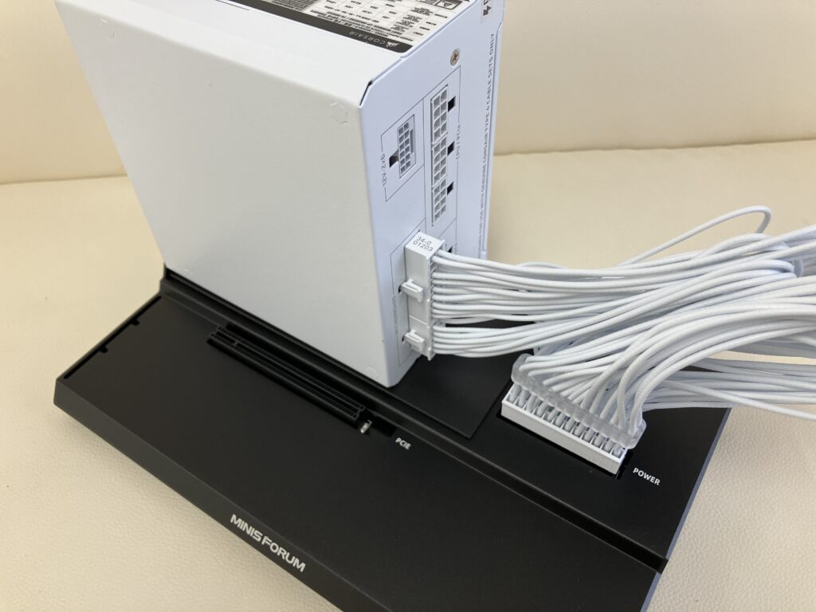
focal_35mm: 28
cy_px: 306
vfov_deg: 49.7
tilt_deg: -51.0
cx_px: 408
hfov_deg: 63.4
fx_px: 660
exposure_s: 1/100
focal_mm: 3.99
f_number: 1.8
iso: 64
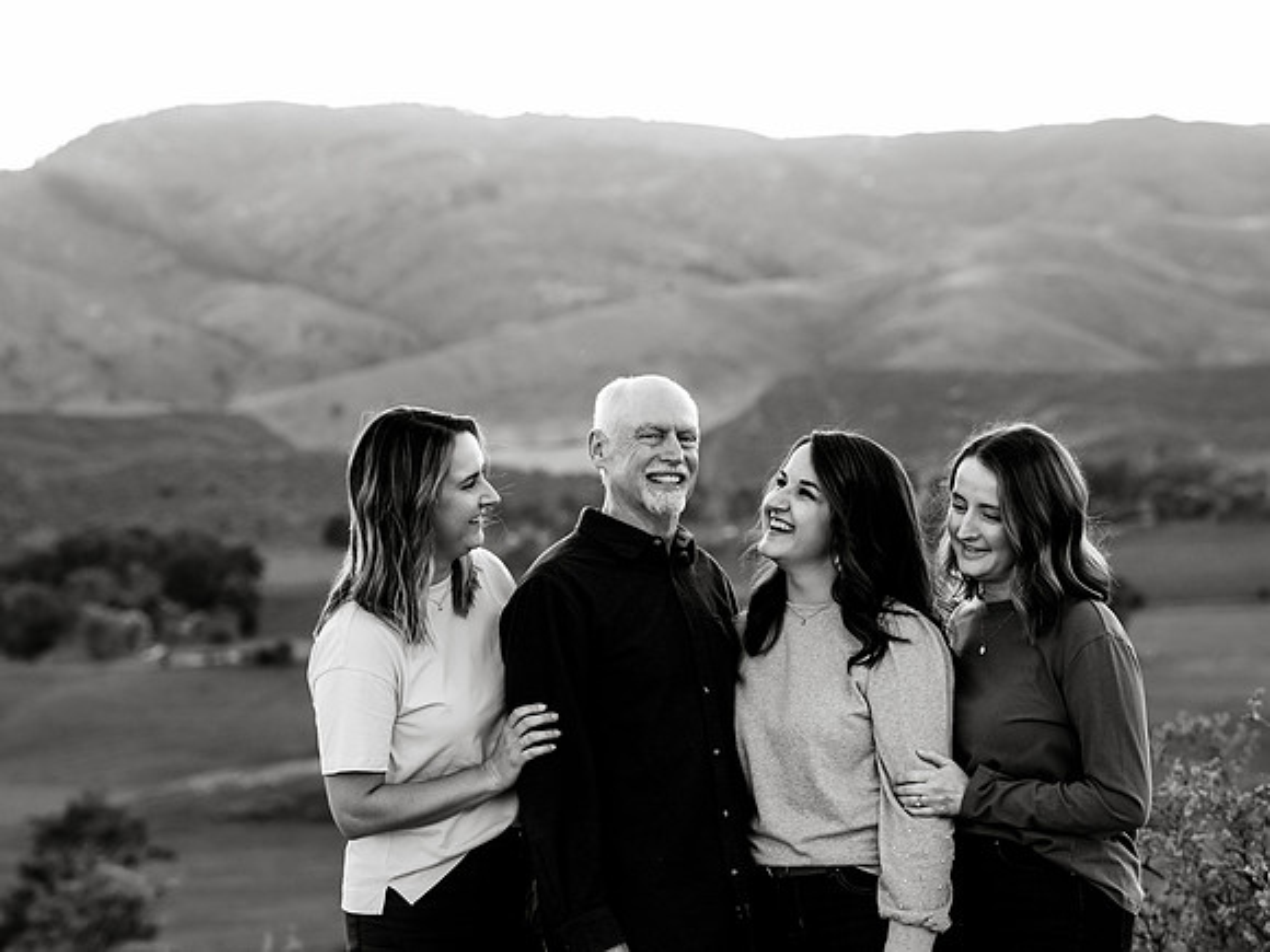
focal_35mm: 108
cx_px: 635
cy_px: 476
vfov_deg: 13.7
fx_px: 3971
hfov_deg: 18.2
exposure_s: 1/160
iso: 500
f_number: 4.5
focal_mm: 100
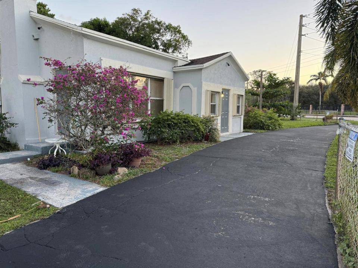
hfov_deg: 71.6
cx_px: 179
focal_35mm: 24
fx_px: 248
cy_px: 134
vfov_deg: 56.8
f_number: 1.78
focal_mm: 6.76
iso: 160
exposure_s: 1/121
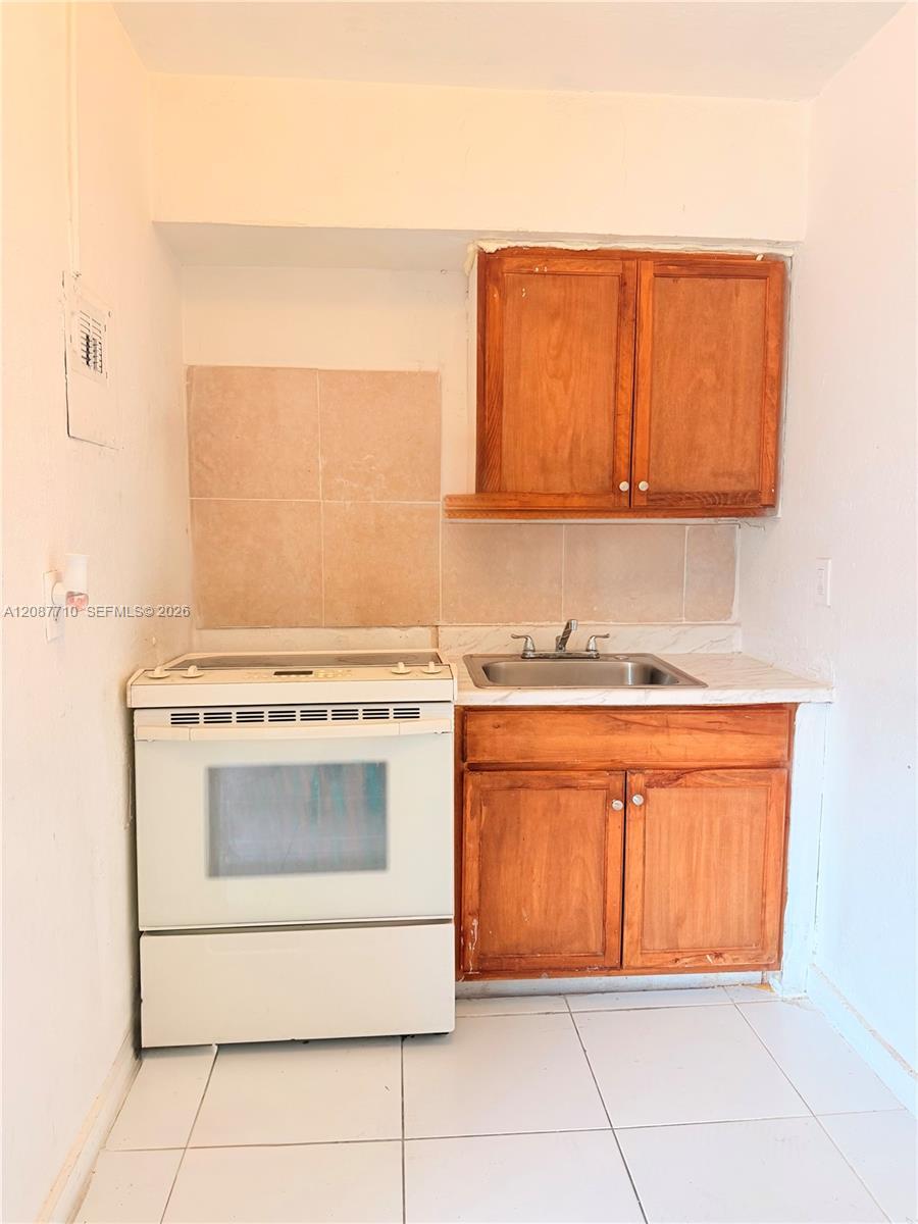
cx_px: 459
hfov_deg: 56.8
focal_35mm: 24
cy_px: 612
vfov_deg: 71.6
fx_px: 849
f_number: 1.78
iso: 160
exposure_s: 1/120
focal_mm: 6.76
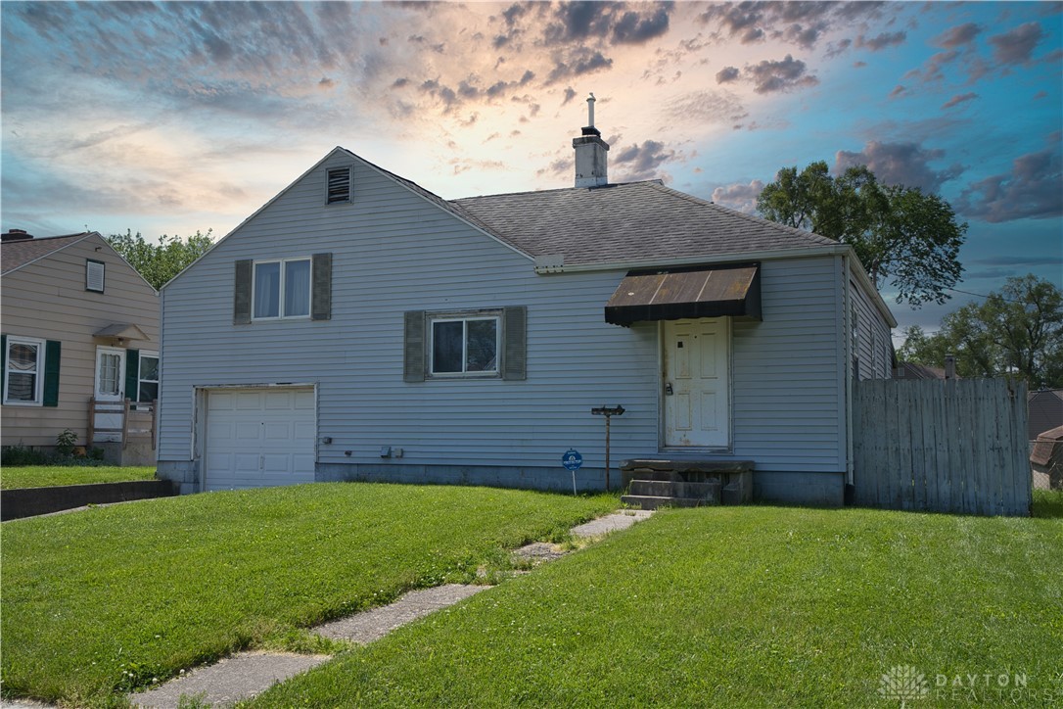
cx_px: 532
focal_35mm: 34
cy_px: 354
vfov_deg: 38.9
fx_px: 1004
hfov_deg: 55.8
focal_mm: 34
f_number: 10
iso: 125
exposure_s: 1/160
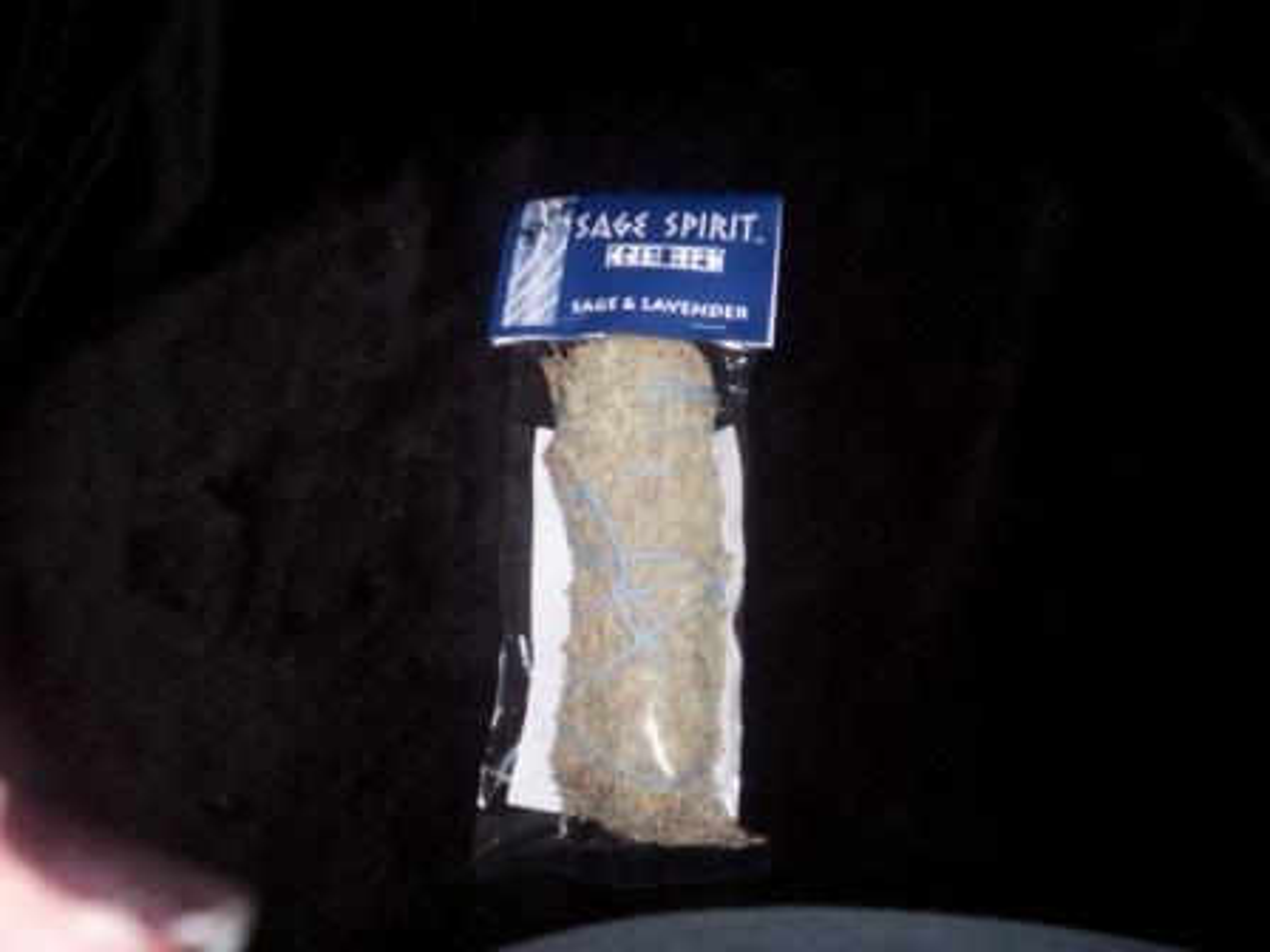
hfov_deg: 51.4
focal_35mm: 36
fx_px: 1321
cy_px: 476
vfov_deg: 39.7
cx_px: 635
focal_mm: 5.9
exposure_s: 1/64
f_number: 4.5
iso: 140
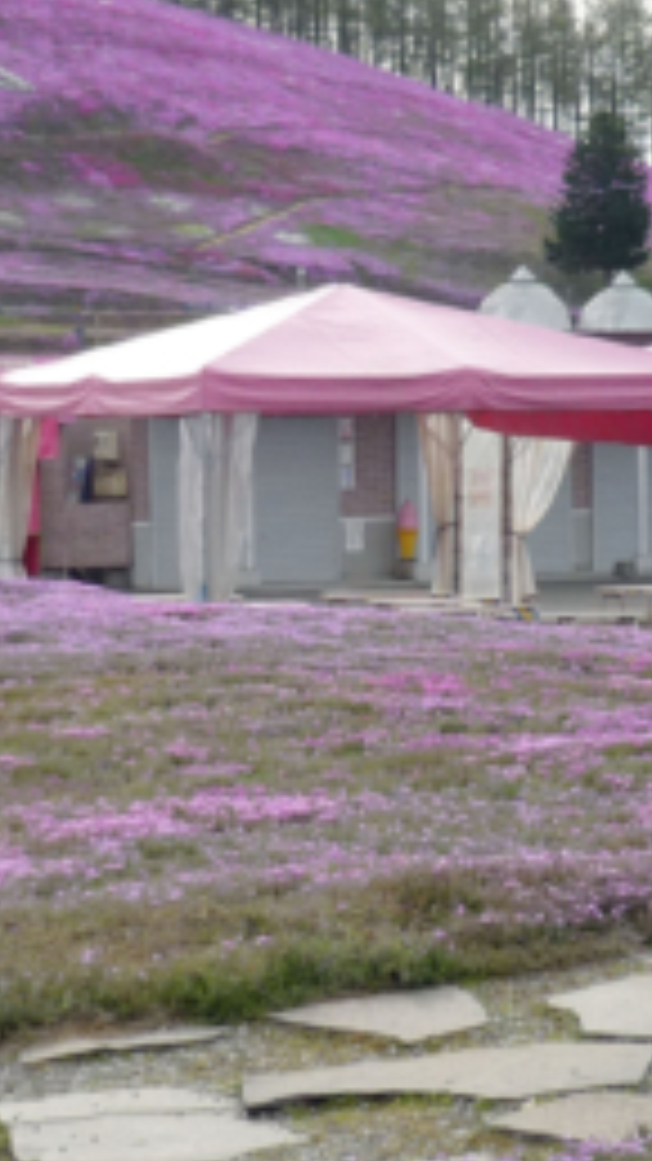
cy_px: 536
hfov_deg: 11.6
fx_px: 3199
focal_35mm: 104
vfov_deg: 20.6
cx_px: 364
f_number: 3
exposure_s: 1/640
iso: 100
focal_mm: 6.8
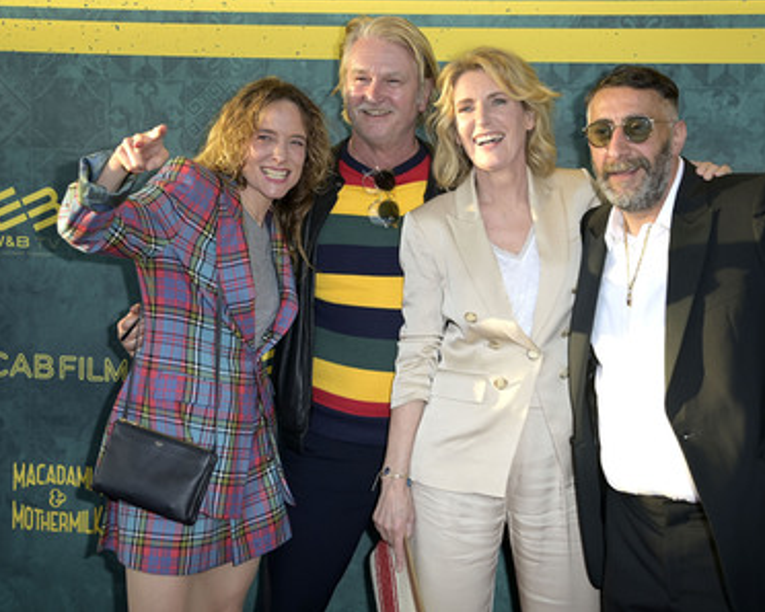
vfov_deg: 30.3
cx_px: 443
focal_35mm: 50
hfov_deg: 37.2
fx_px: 1133
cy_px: 306
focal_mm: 44
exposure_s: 1/250
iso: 400
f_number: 5.6
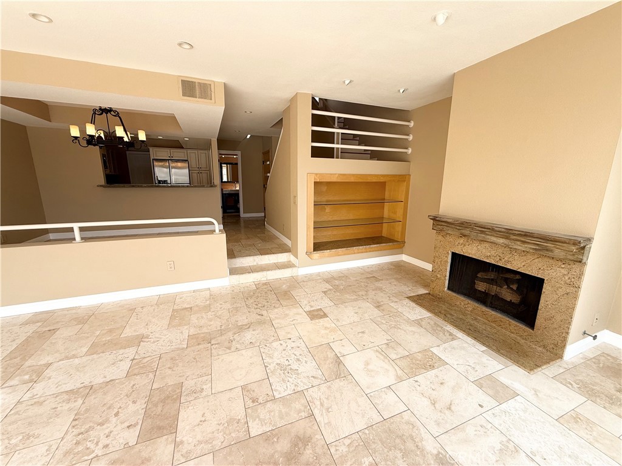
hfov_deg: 102.1
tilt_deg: -11.5
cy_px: 233
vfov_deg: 85.7
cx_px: 311
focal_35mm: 14
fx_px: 252
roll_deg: +0.3
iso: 50
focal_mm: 2.22
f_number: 2.2
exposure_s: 1/226
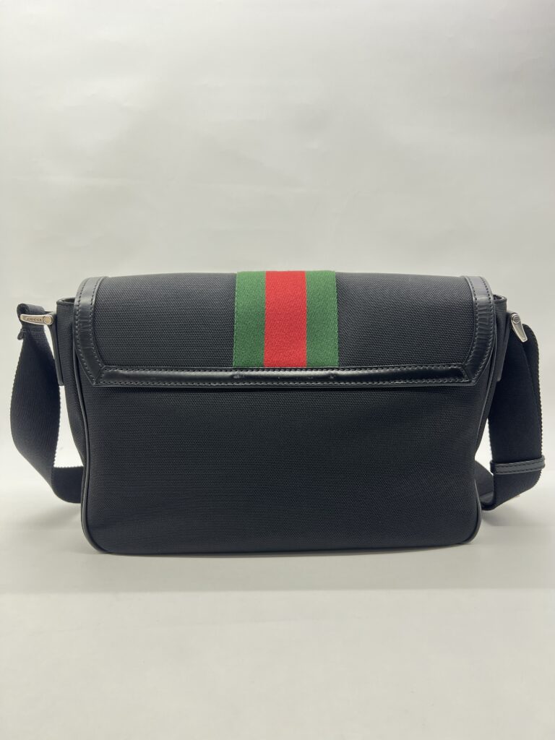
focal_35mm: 26
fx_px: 556
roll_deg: +1.1
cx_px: 278
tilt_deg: -4.5
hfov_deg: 53.1
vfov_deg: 67.3
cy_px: 370
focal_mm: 5.7
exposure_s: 1/100
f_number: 1.5
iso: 50
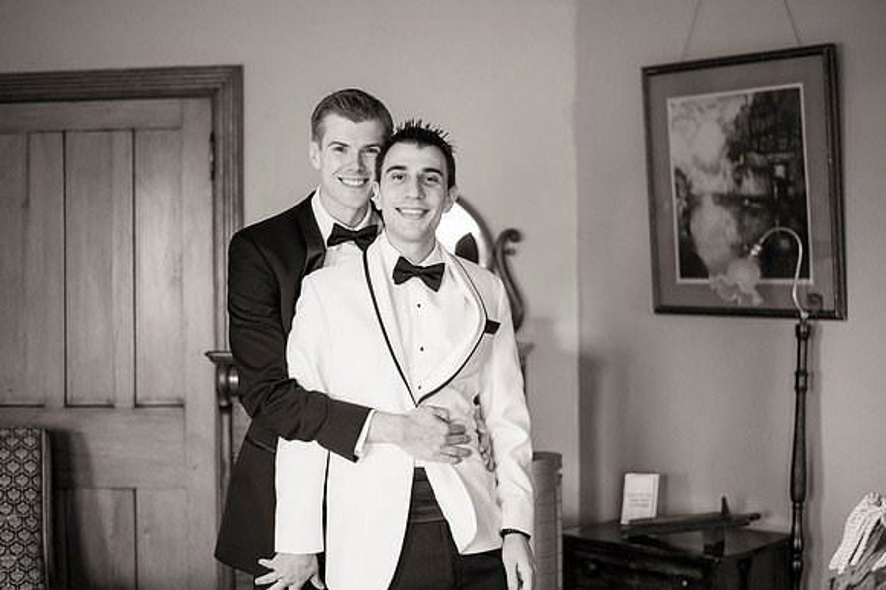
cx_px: 431
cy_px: 268
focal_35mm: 55
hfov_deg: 36.5
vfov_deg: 24.7
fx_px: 1344
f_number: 1.8
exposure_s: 1/200
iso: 1000
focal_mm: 50
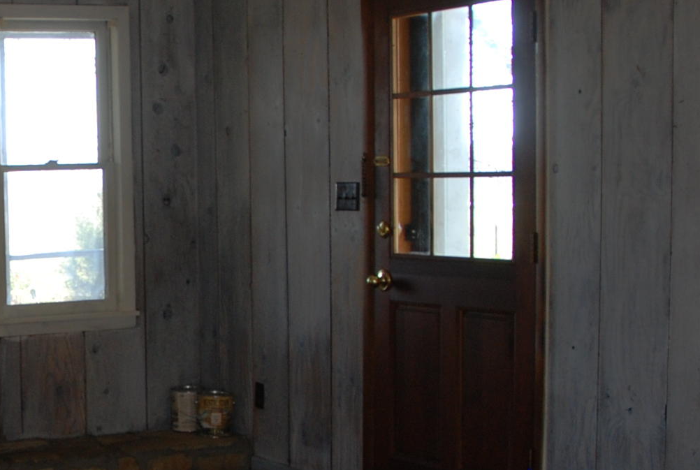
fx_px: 1520
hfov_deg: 24.6
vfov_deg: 17.5
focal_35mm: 78
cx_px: -15
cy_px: 304
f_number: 3.5
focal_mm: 18
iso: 200
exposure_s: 1/80
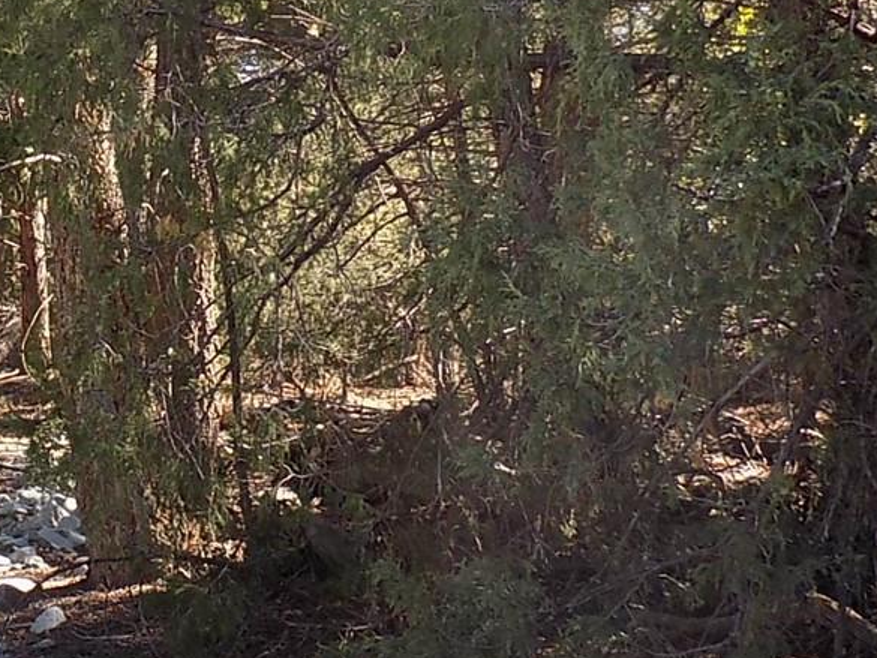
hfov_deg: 21.7
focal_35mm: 82
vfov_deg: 18.0
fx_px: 2078
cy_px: 426
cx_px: -237
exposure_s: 1/125
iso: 80
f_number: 3.3
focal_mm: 5.3
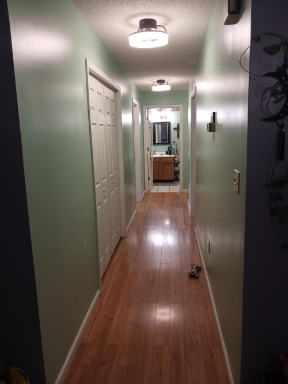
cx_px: 144
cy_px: 192
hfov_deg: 51.3
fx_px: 300
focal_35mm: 27
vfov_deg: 65.3
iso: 200
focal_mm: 4
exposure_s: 1/30
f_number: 1.8
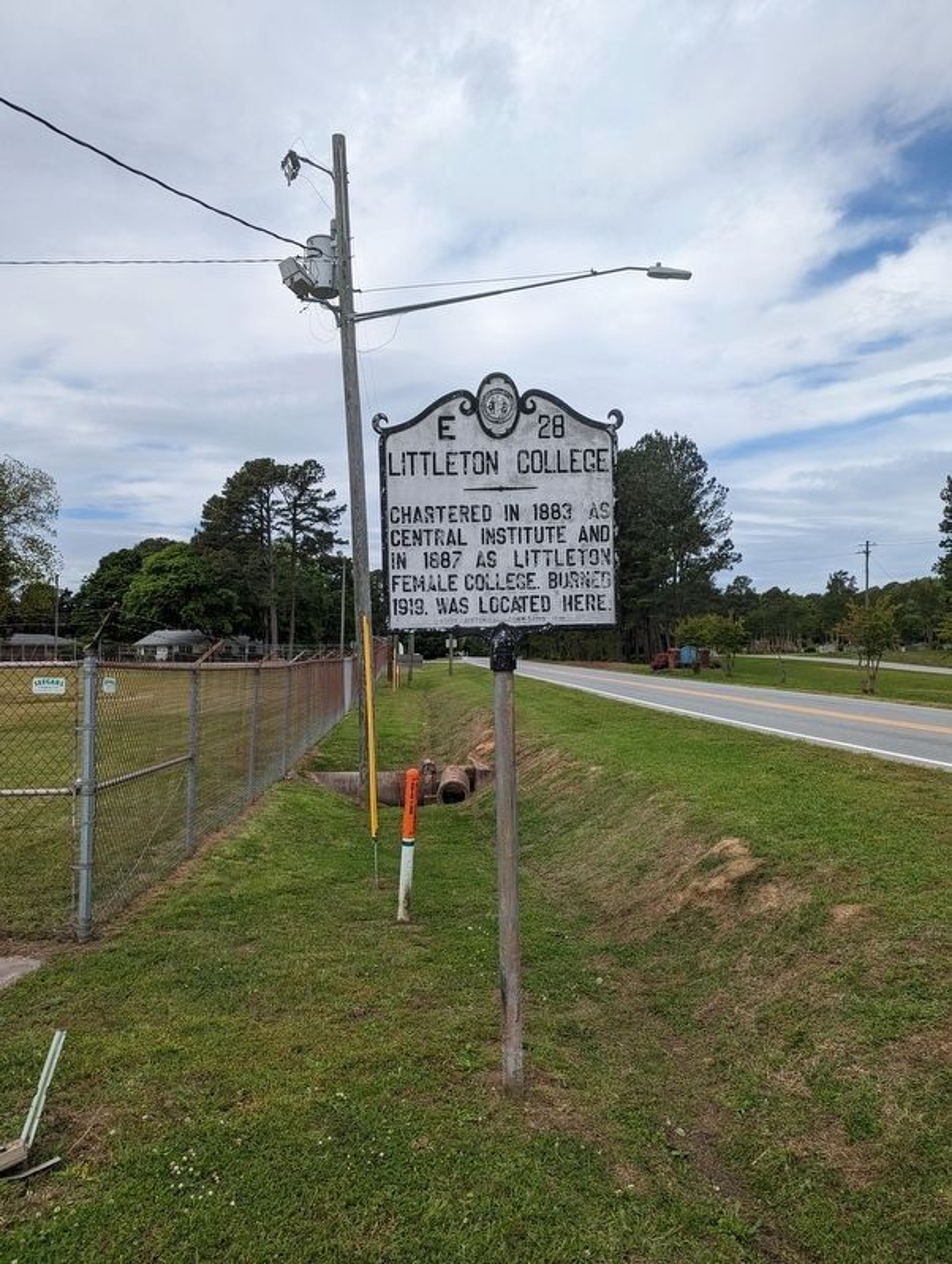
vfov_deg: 71.5
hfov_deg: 57.0
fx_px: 877
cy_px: 632
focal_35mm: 24
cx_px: 476
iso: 49
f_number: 1.85
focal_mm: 6.81
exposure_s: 1/1919
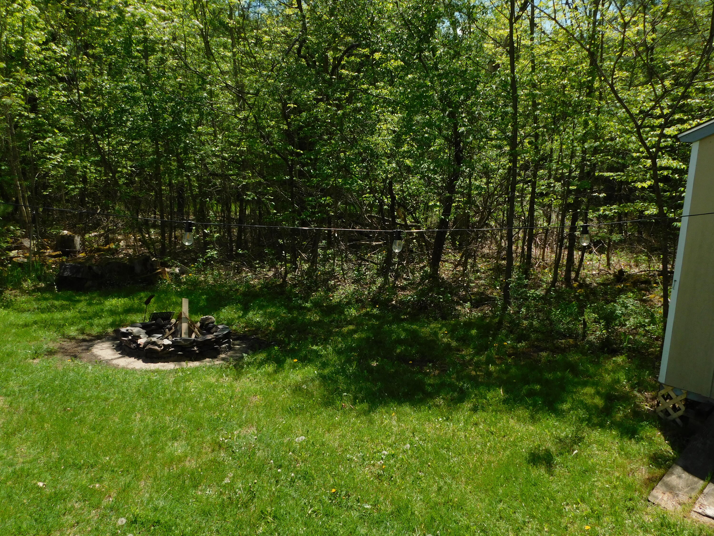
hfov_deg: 60.0
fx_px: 619
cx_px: 357
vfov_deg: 46.8
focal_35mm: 30
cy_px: 268
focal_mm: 5.3
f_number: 3.2
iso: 125
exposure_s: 1/1000
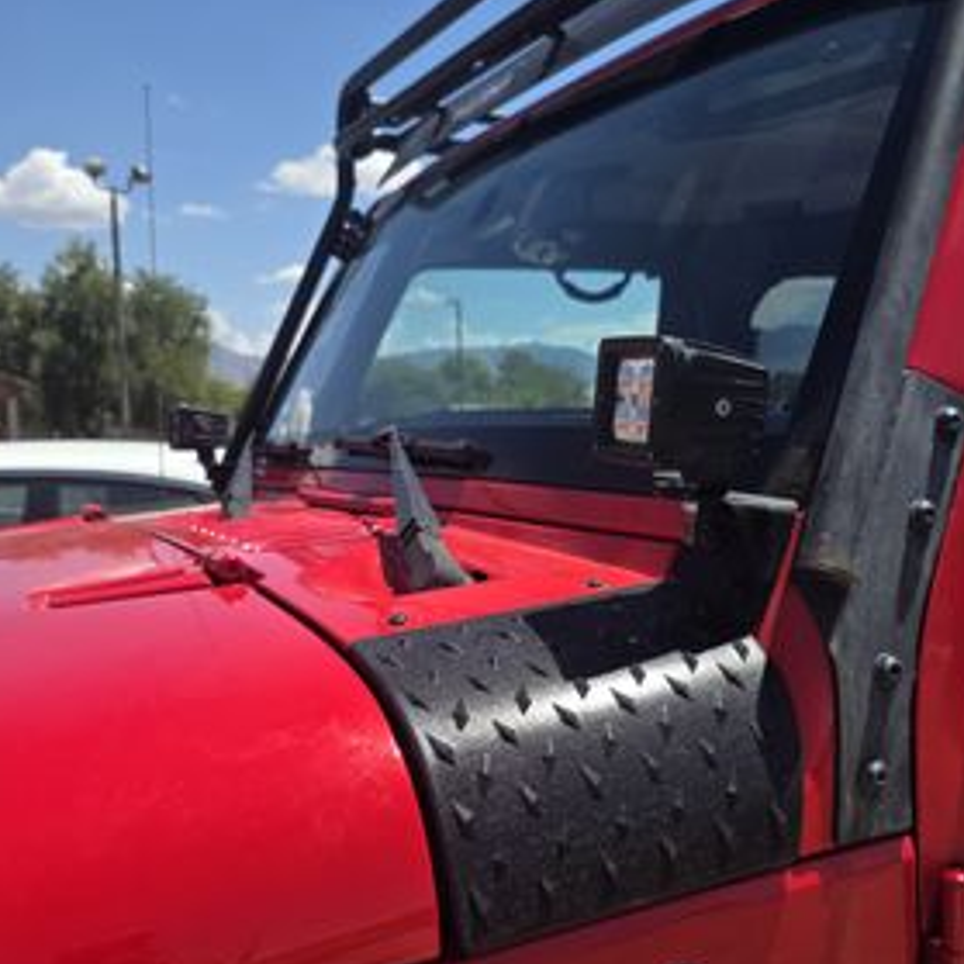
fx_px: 1103
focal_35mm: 35
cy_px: 532
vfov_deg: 47.1
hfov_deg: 46.7
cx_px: 612
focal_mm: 6.3
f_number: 1.7
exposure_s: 1/5153
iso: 80
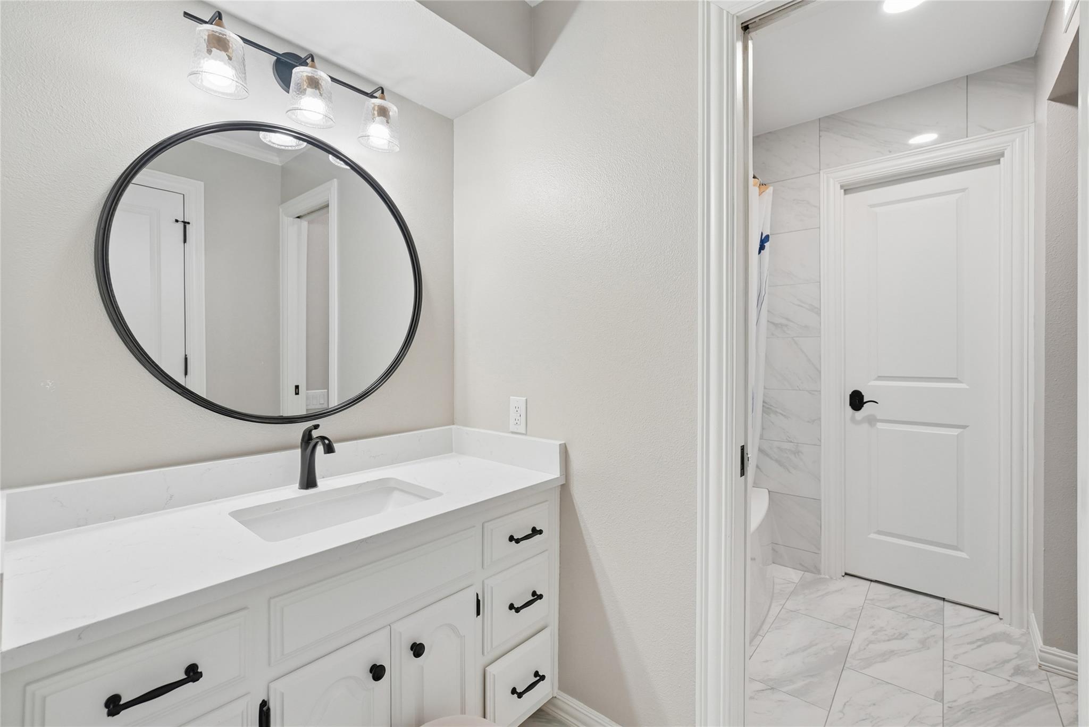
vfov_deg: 77.4
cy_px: 364
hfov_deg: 100.4
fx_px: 454
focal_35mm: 15
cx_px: 544
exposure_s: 1/13
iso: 250
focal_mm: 15
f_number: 5
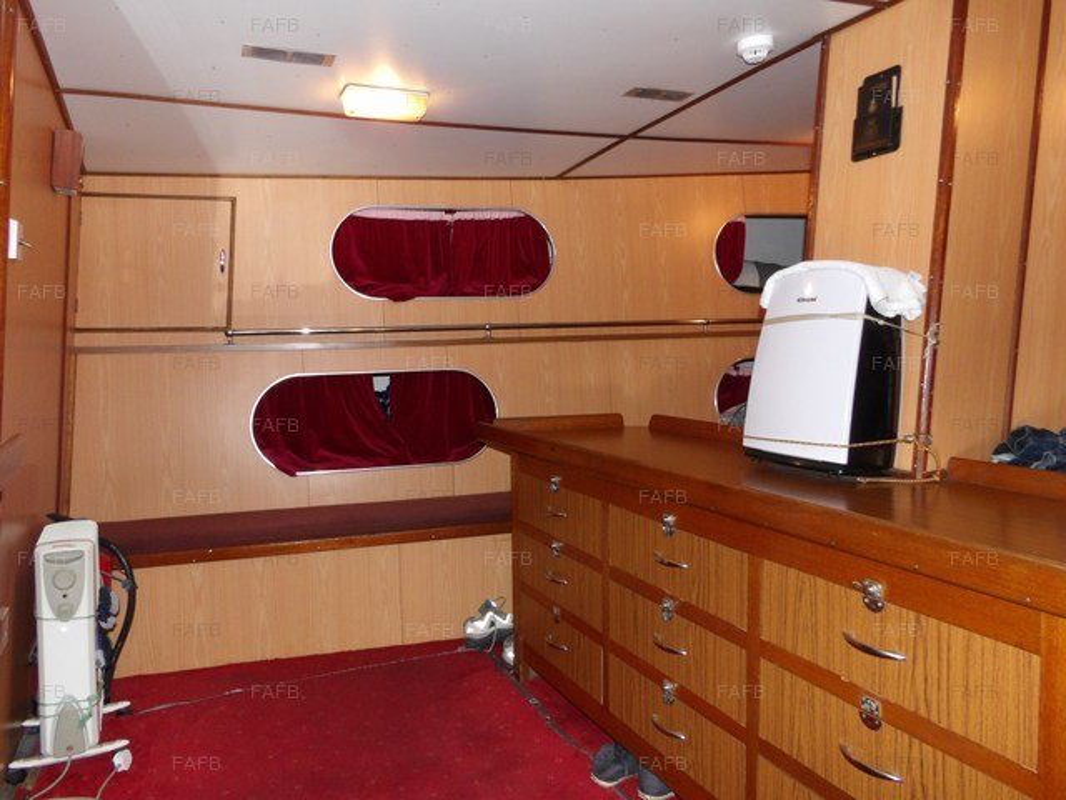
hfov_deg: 71.6
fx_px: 739
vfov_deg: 56.8
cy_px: 400
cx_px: 533
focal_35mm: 24
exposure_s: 1/15
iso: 250
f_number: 4.1
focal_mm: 4.3
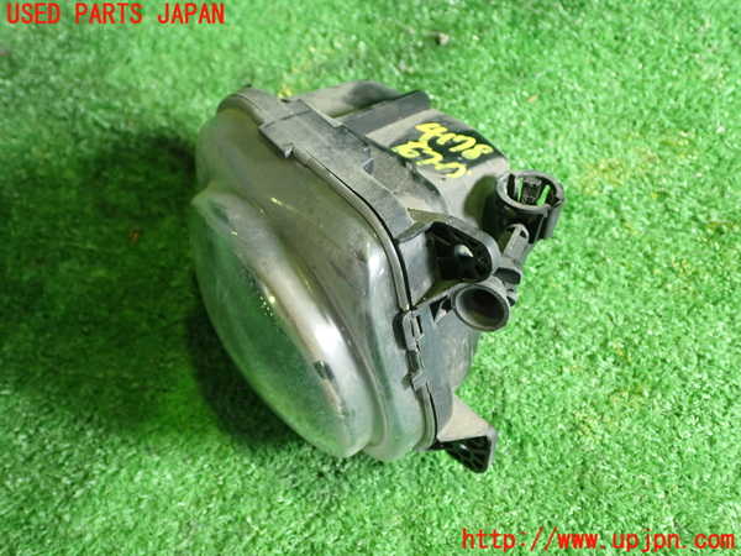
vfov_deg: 39.7
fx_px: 771
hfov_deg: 51.4
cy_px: 278
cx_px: 370
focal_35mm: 36
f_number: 2.5
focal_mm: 6.37
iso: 400
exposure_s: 1/40
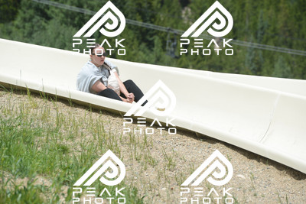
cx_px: 153
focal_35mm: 195
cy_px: 102
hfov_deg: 10.5
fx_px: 1658
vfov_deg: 7.0
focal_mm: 195
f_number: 6.3
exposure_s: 1/640
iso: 200
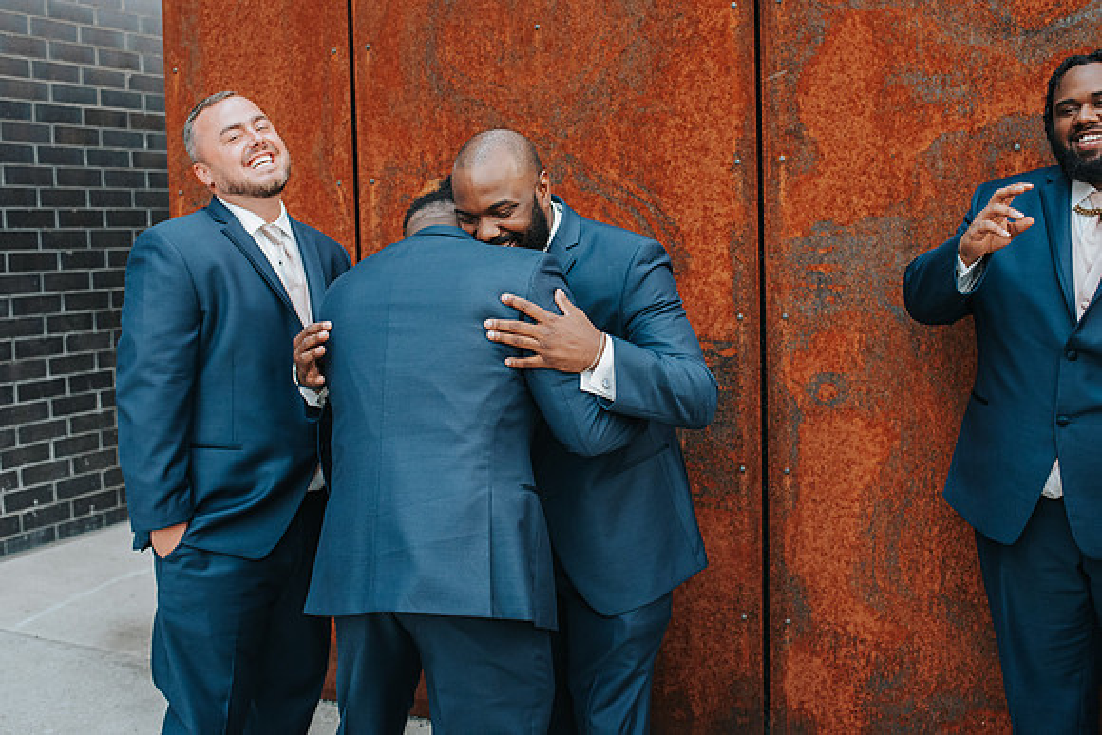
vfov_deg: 33.4
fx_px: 1225
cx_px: 551
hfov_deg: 48.4
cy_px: 315
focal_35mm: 40
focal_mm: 35
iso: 3600
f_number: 4
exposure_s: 1/2000
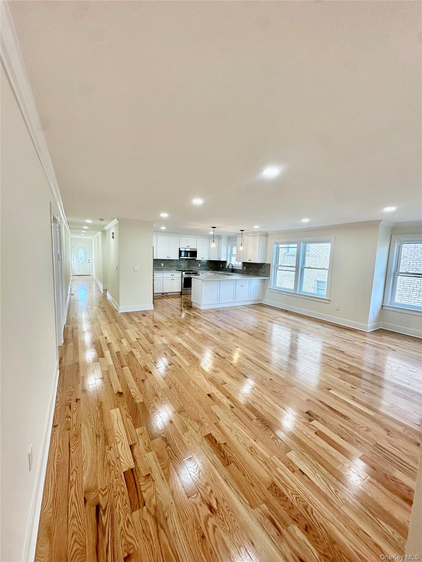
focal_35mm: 14
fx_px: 228
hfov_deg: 85.7
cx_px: 211
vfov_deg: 102.1
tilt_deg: -5.5
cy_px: 281
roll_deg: -2.3
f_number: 2.2
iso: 125
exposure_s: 1/120
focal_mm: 2.22
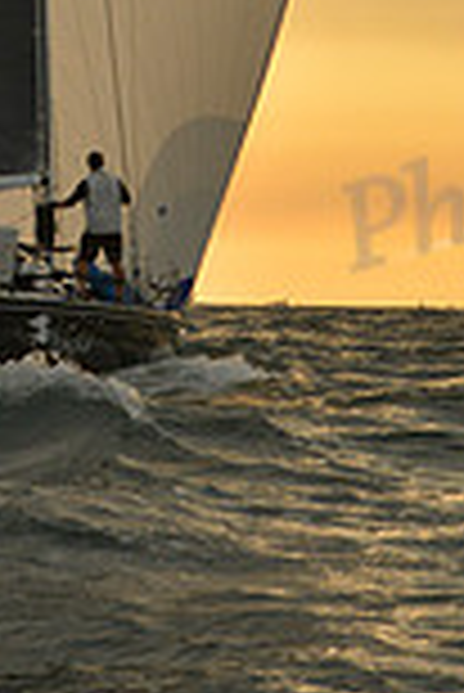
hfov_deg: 4.7
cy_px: -472
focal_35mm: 294
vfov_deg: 6.9
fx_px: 5671
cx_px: 110
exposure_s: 1/500
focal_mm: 78
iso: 800
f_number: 13
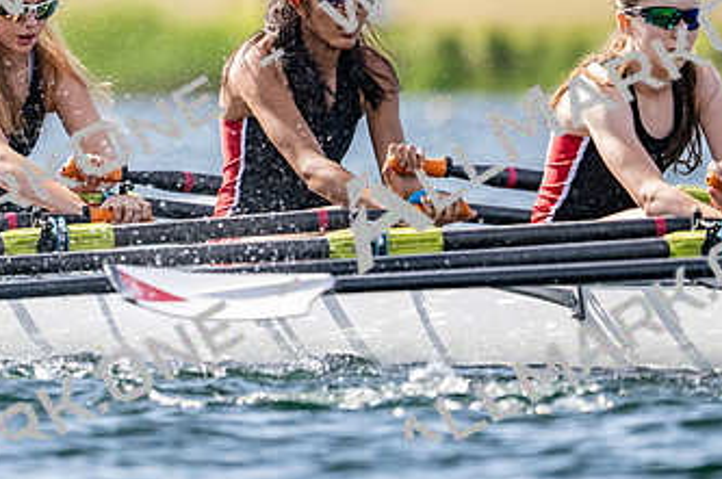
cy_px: 69
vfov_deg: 1.3
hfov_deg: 2.0
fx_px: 20947
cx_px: 160
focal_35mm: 1046
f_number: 4.5
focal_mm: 400
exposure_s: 1/2500
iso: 280
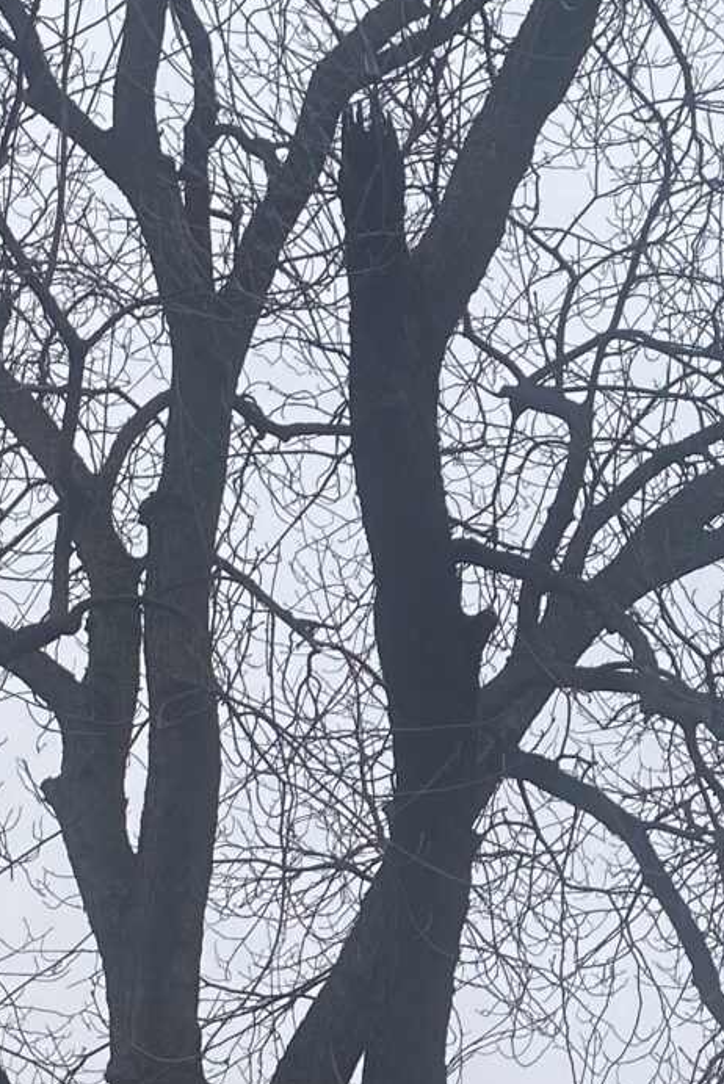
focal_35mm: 100
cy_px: 804
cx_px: 708
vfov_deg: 20.3
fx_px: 3013
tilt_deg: +26.4
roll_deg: +1.4
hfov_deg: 13.5
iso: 32
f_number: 1.8
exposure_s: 1/471
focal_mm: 4.25
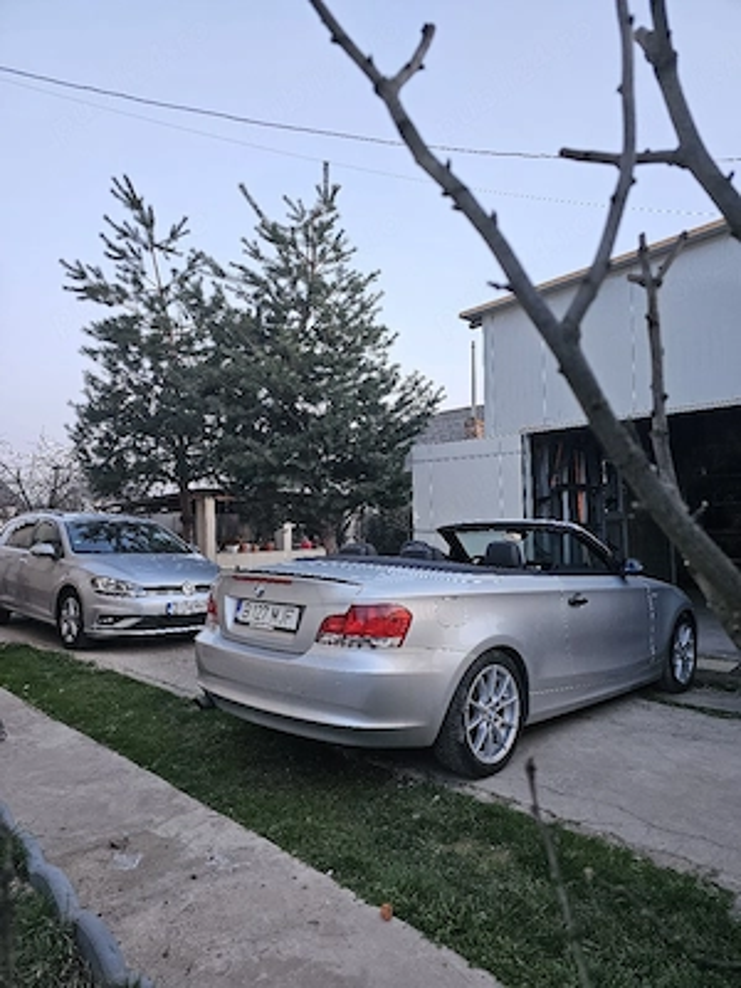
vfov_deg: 73.9
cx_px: 370
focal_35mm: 23
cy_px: 494
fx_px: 656
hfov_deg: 58.9
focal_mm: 6.3
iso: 320
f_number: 1.7
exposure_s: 1/120
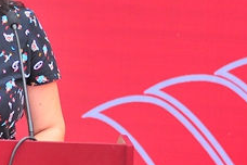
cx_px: -55
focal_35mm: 184
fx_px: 1262
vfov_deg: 7.5
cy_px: 30
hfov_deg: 11.0
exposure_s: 1/640
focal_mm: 70
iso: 400
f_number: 4
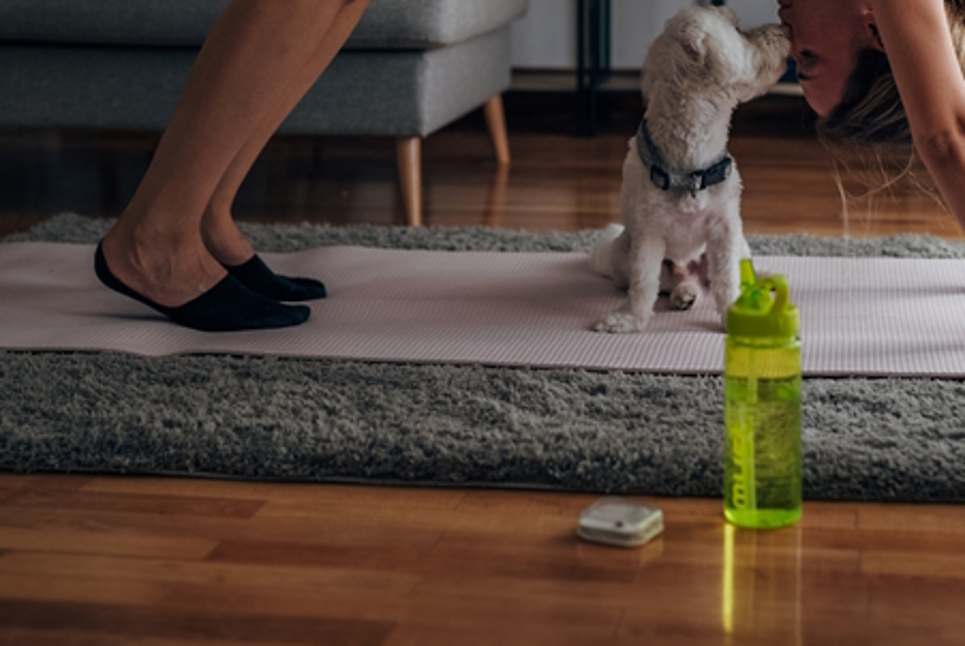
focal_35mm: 69
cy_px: 91
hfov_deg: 29.1
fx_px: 1852
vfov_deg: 19.5
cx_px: 588
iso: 400
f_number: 1.8
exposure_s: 1/250
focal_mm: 35
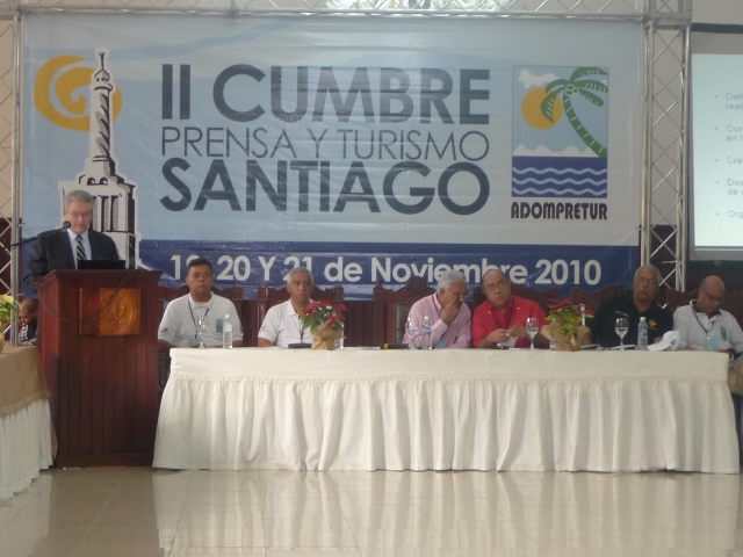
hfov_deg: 18.2
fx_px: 2318
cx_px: 372
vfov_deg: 13.7
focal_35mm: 108
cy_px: 278
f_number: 4.5
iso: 160
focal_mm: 11.3
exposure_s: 1/8
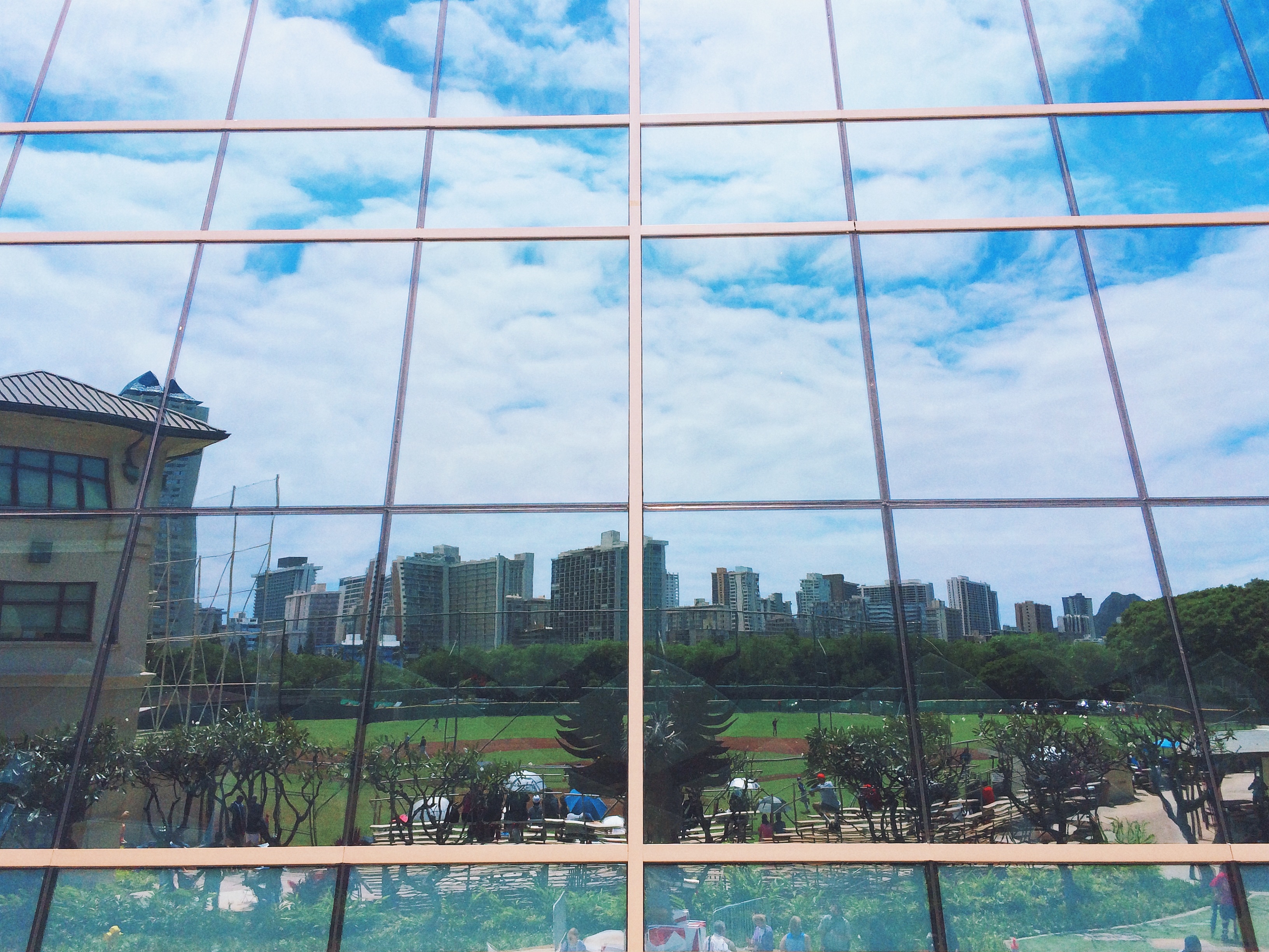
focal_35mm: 30
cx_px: 634
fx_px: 1100
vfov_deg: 46.8
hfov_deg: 60.0
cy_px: 476
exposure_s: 1/1244
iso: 32
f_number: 2.2
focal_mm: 4.12
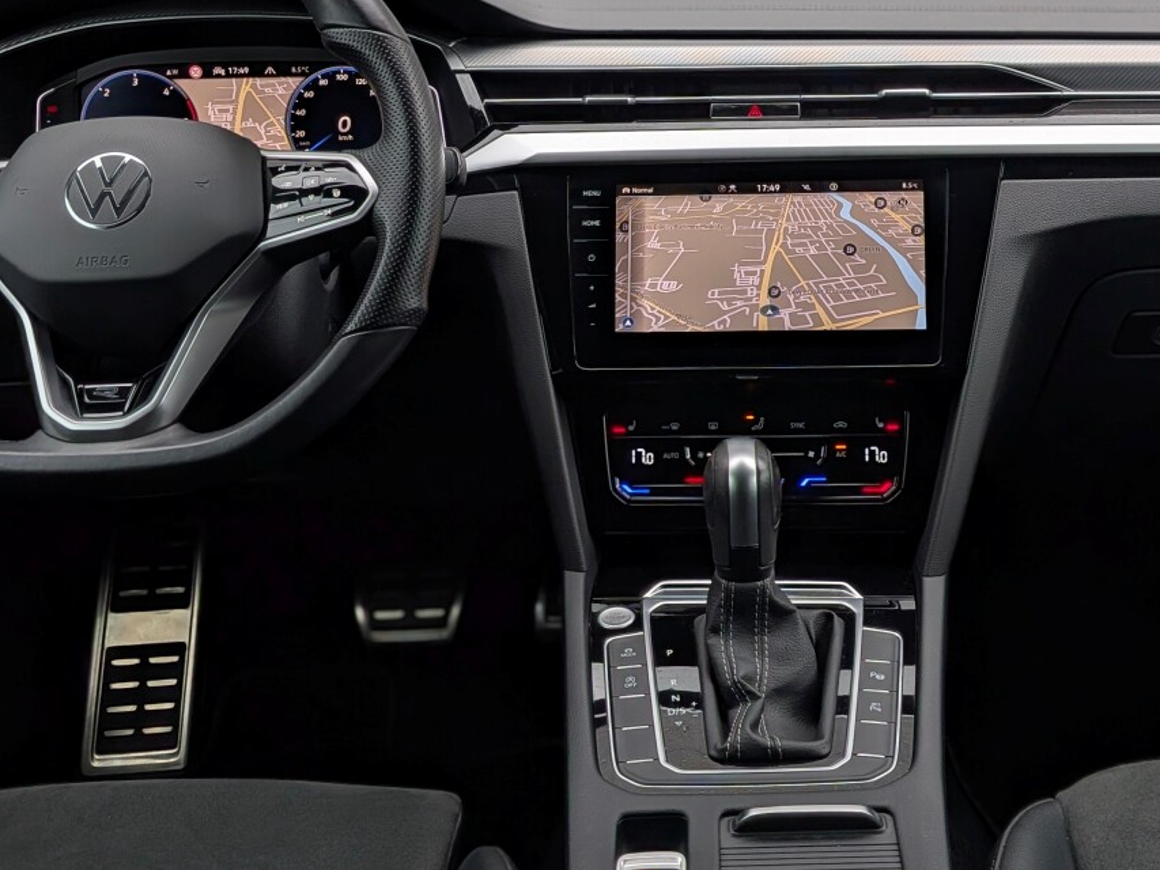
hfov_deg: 41.8
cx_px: 719
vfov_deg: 31.9
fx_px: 1508
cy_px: 283
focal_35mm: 45
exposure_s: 1/97
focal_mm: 4.53
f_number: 1.7
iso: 30
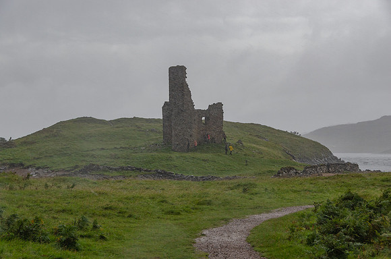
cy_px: 130
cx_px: 196
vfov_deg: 18.1
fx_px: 813
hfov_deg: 27.0
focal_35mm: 75
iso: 200
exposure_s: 1/400
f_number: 7.1
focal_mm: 50
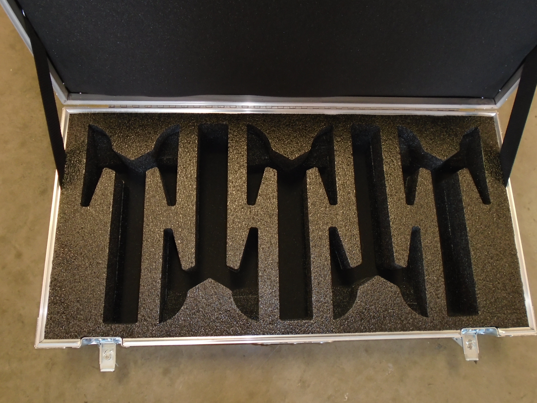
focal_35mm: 26
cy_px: 202
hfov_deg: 67.3
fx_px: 403
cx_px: 268
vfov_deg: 53.1
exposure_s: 1/30
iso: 200
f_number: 3.2
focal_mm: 4.6
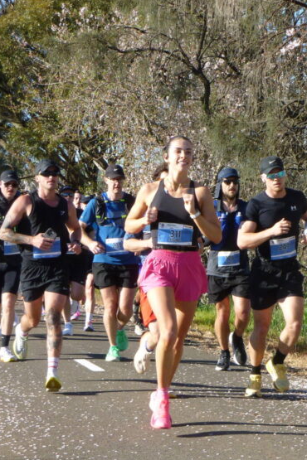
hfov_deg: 11.6
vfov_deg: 17.5
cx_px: 267
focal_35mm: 117
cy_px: 276
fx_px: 1497
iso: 100
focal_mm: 10.9
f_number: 4.1
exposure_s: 1/320
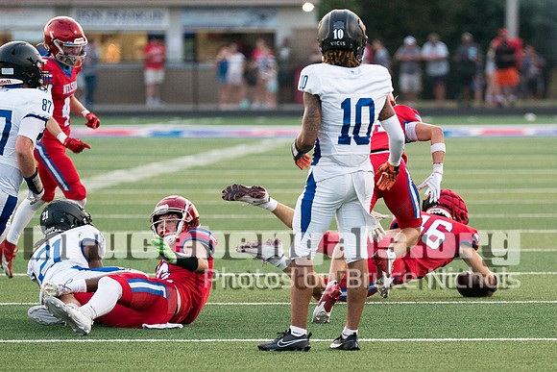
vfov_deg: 3.5
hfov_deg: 5.3
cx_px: 412
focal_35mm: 392
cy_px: 297
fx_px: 6061
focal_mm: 200
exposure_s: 1/2000
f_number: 2.8
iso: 2000
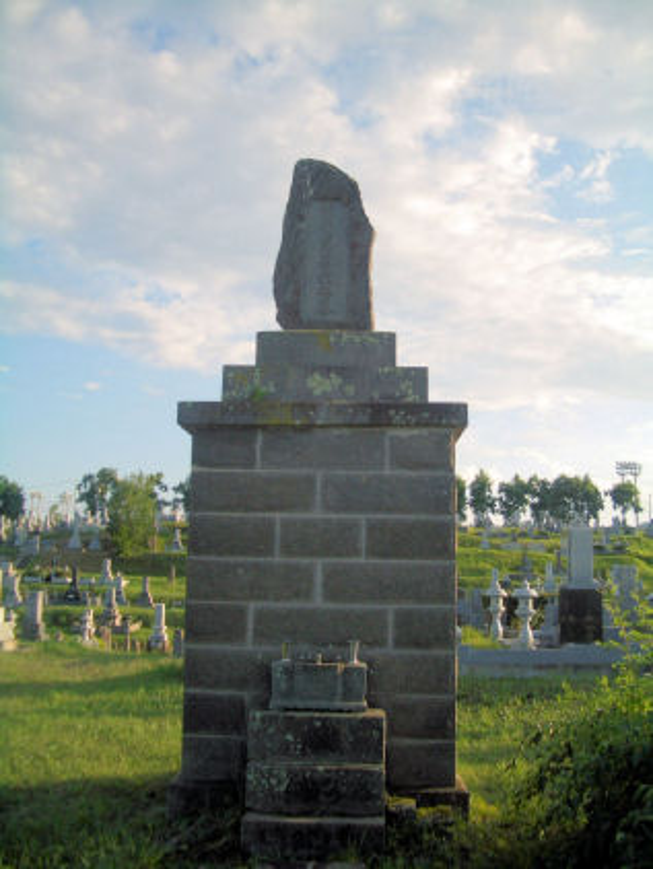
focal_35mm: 35
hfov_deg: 40.7
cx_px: 326
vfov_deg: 52.6
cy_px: 434
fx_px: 879
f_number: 2.6
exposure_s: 1/800
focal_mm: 5.8
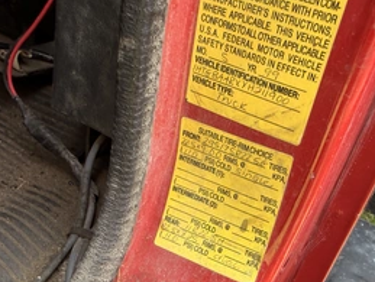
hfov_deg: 49.2
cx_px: 249
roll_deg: -14.4
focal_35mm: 37
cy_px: 205
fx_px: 401
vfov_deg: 37.9
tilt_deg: -32.3
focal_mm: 2.22
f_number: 2.2
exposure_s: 1/121
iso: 64
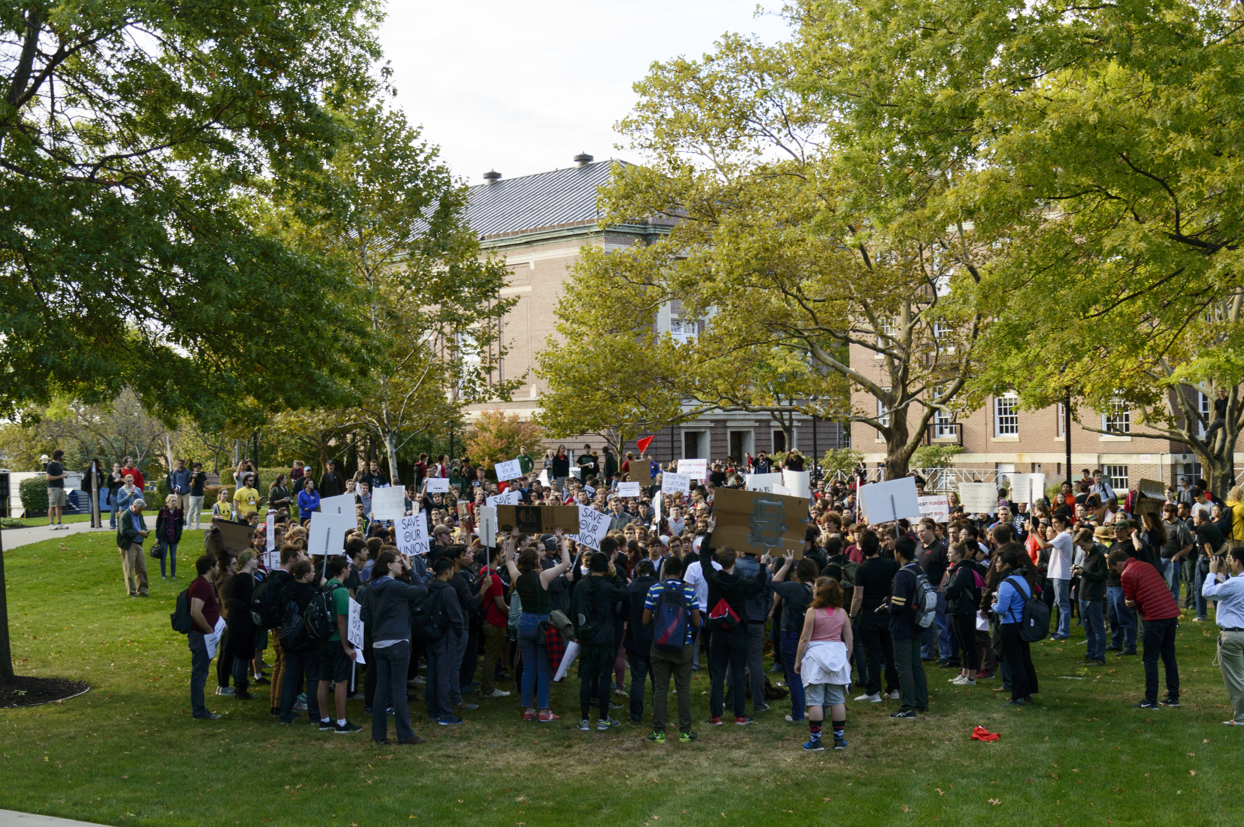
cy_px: 414
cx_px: 622
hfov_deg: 41.1
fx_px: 1657
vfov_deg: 28.0
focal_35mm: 48
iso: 100
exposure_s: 1/200
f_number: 4
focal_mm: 32
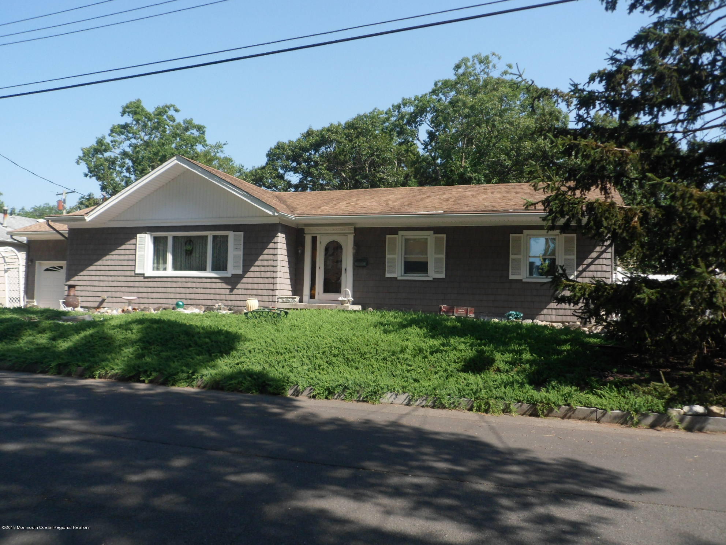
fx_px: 566
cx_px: 363
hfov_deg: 65.3
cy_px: 272
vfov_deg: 51.4
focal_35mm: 27
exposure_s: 1/750
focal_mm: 4.9
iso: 80
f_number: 3.3
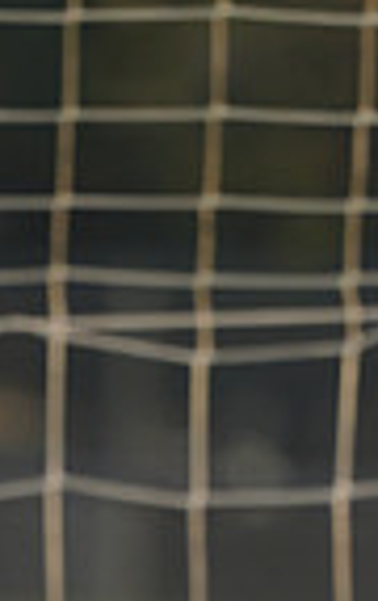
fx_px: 23551
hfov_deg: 0.9
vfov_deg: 1.5
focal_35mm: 1436
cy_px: 1215
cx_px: -275
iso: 100
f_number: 8
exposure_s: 1/200
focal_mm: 348
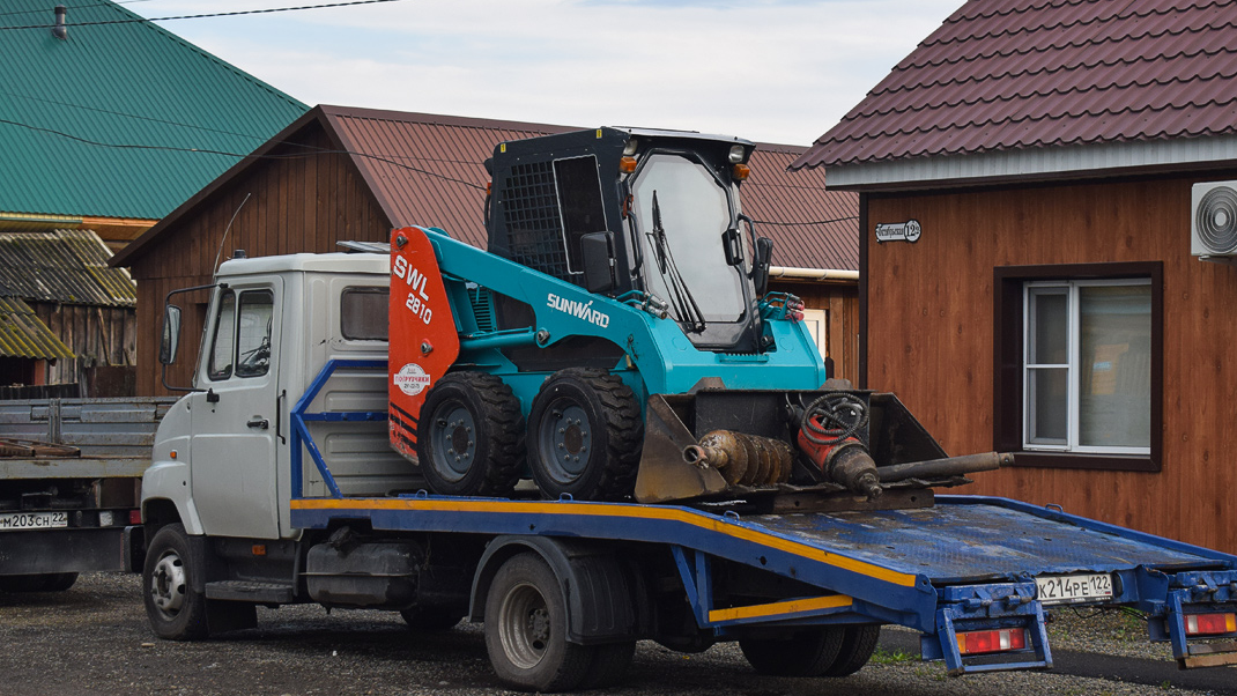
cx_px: 657
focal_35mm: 74
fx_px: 2427
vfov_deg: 16.3
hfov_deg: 28.6
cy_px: 358
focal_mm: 42
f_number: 6.3
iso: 400
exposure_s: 1/250
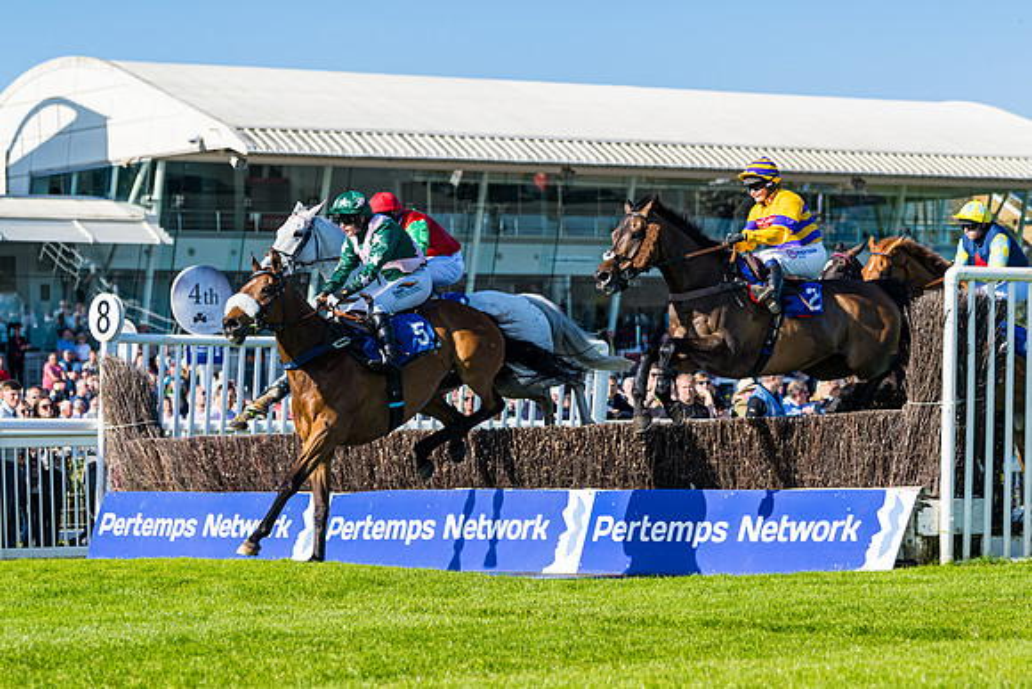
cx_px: 560
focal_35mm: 127
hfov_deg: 16.1
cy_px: 427
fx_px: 3655
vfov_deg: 10.8
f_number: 4
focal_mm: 95
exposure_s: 1/1250
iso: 100
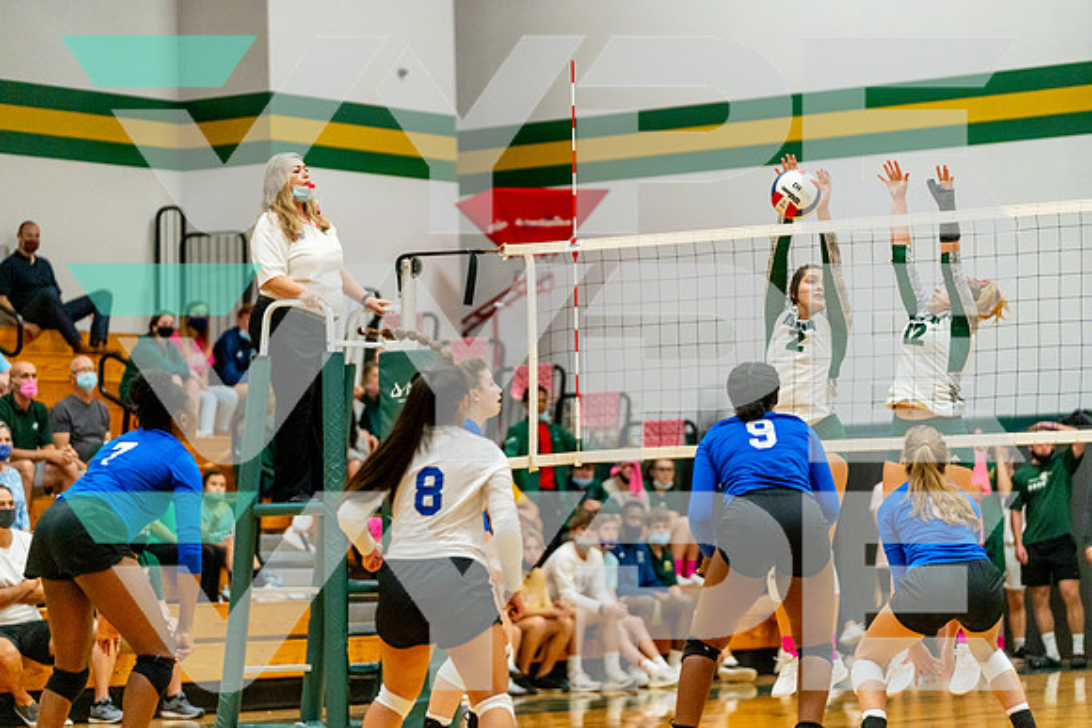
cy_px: 364
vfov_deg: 10.8
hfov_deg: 16.1
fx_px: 3853
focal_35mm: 127
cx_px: 546
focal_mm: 127
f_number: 2.8
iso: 2500
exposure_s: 1/2500
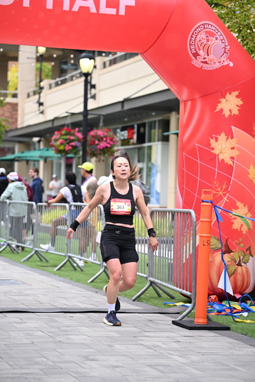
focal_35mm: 94
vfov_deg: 21.7
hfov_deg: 14.6
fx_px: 998
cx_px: 128
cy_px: 191
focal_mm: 94
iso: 640
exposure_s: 1/2000
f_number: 2.8
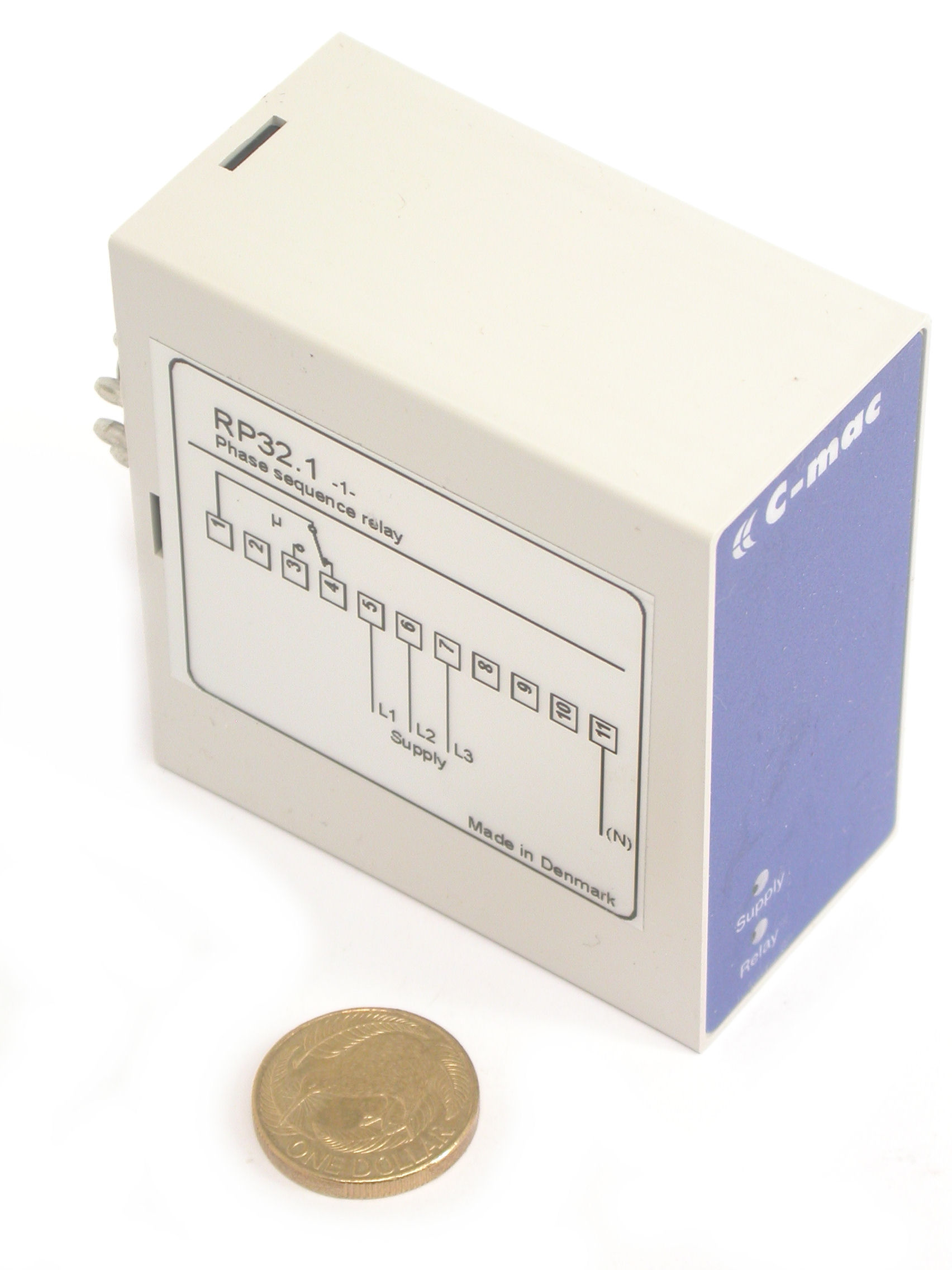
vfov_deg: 12.8
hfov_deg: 9.6
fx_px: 5647
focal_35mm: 154
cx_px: 476
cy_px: 635
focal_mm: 32
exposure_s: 1/33.5
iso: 100
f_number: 5.1
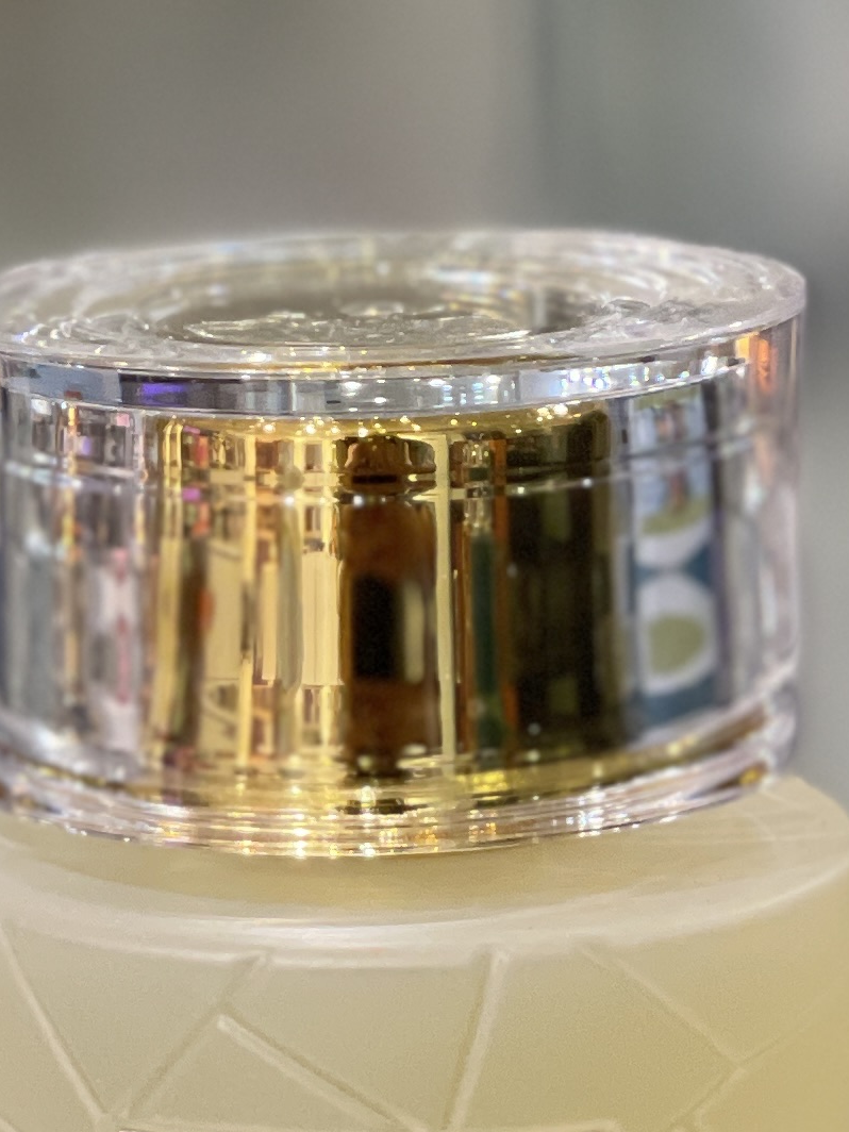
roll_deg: +1.3
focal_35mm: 197
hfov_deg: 7.5
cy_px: 579
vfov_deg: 10.0
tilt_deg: -11.3
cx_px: 413
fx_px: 6442
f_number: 2
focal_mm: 6
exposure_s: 1/122
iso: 125
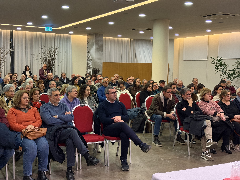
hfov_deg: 39.7
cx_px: 120
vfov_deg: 30.3
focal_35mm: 48
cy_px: 90
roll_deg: -1.0
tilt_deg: -3.8
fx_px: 333
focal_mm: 6.76
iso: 250
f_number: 1.78
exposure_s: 1/50
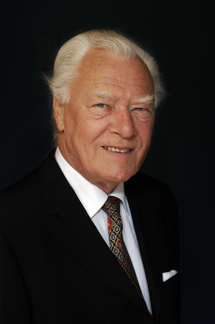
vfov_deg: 27.0
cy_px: 162
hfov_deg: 18.1
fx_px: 673
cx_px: 108
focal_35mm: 75
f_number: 2.8
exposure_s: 1/40
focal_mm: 50
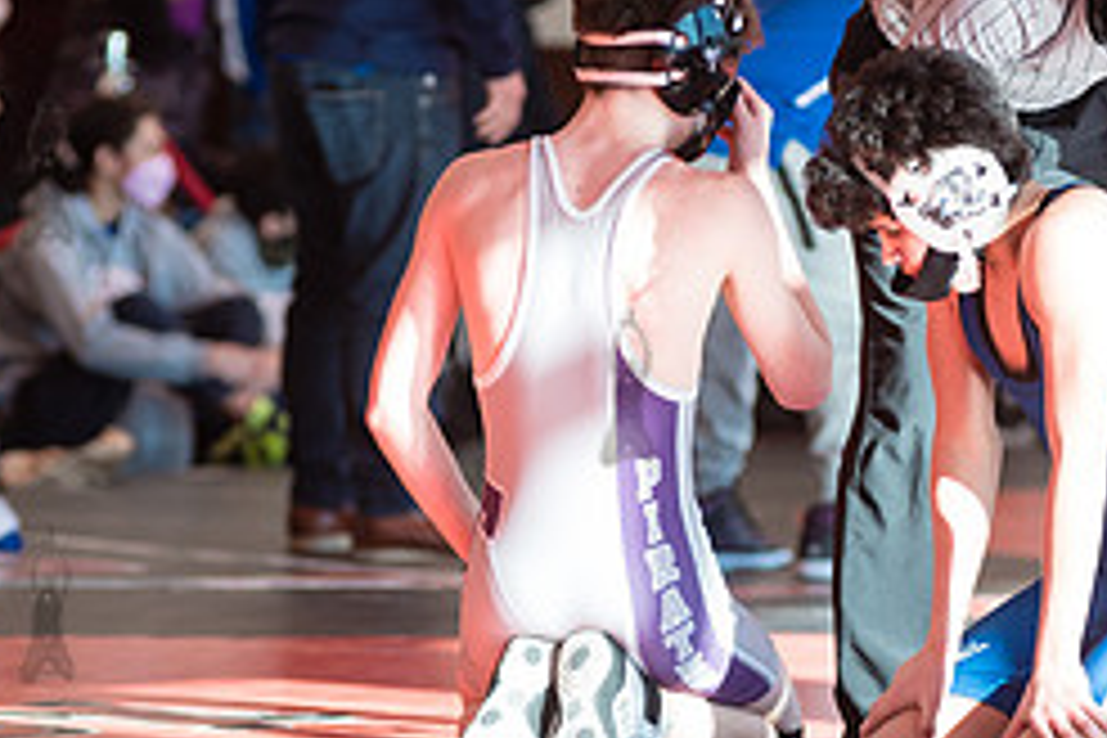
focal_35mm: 401
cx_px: 626
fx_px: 12330
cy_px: 385
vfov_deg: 3.4
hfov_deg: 5.1
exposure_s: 1/400
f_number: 4
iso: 400
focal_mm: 170
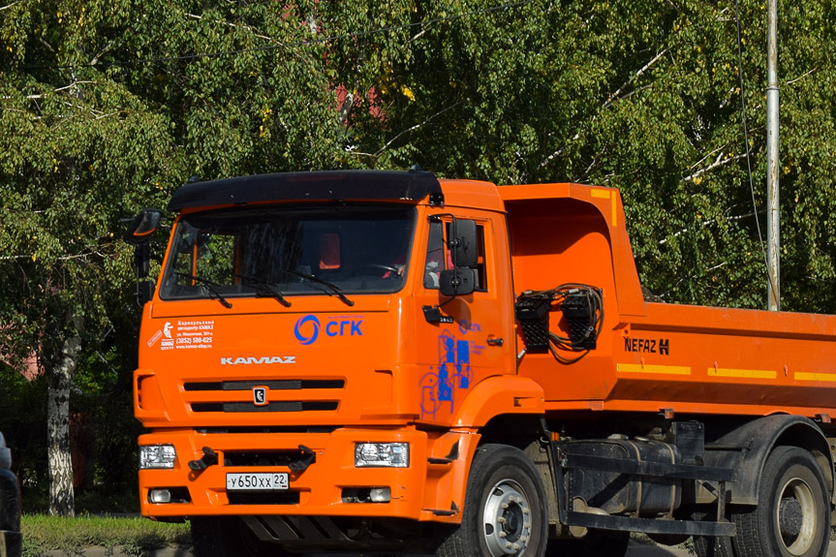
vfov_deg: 11.9
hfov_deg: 17.8
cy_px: 290
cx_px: 489
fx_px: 2663
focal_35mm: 115
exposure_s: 1/800
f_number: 6.3
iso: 100
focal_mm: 55
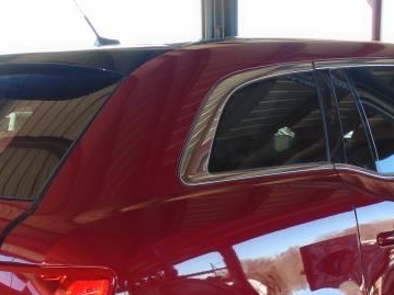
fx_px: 660
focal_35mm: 58
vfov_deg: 24.1
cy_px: 294
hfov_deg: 33.1
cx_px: 147
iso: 100
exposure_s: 1/60
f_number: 3.2
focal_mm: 4.6
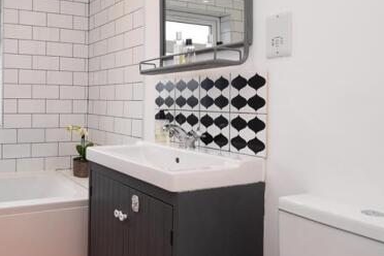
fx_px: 325
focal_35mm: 30
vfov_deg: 42.8
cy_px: 100
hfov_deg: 55.1
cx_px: 56
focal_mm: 11.5
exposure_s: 1/50
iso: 400
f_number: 8
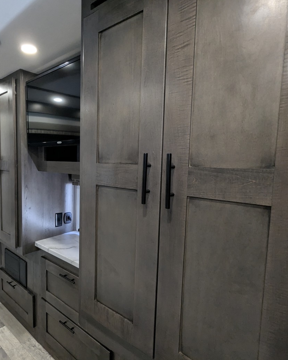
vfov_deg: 77.6
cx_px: 95
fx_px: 224
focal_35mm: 21
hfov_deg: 63.8
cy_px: 181
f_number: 2.2
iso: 216
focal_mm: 2.35
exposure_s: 1/25.1
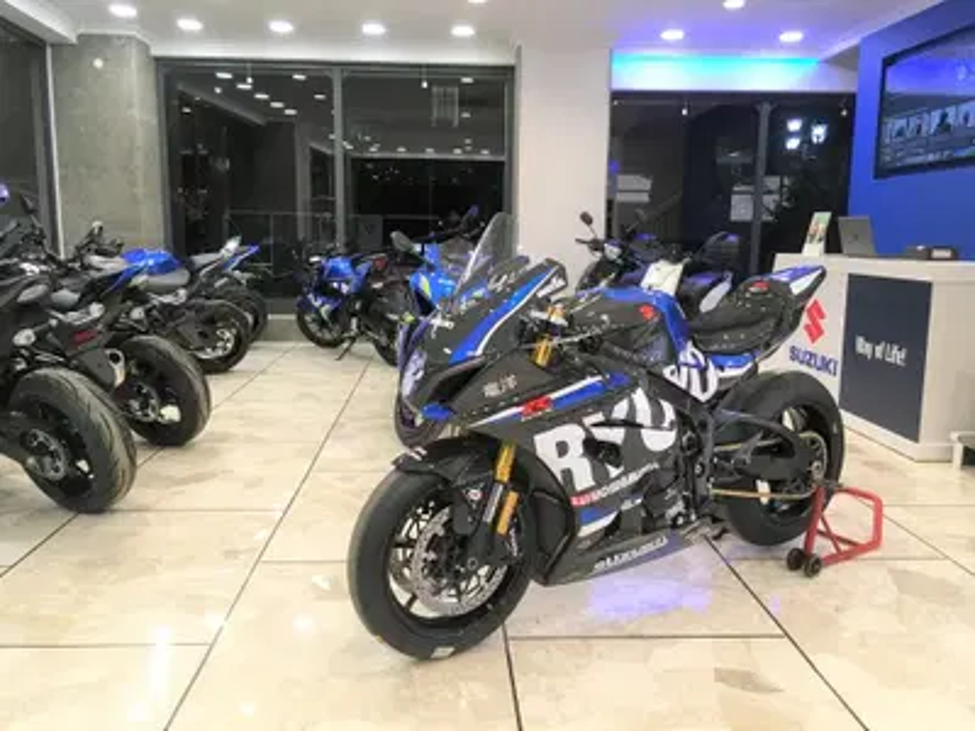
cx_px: 488
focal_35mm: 29
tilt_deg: -8.7
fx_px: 817
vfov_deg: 48.2
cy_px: 366
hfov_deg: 61.7
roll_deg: +0.0
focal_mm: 4.15
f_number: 2.2
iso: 50
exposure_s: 1/33
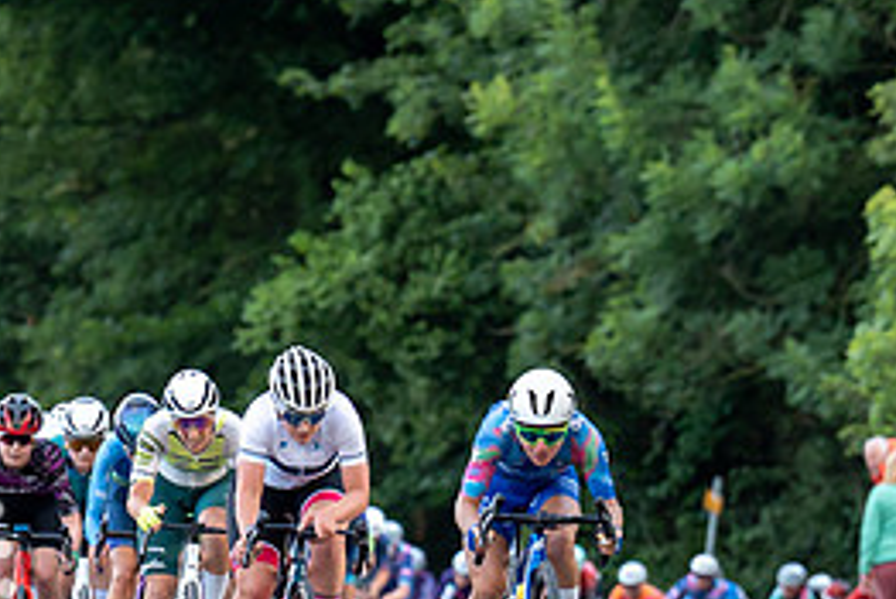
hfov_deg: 3.5
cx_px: 743
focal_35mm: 581
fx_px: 14468
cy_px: 513
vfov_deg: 2.4
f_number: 3.2
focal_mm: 149
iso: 1000
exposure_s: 1/1000
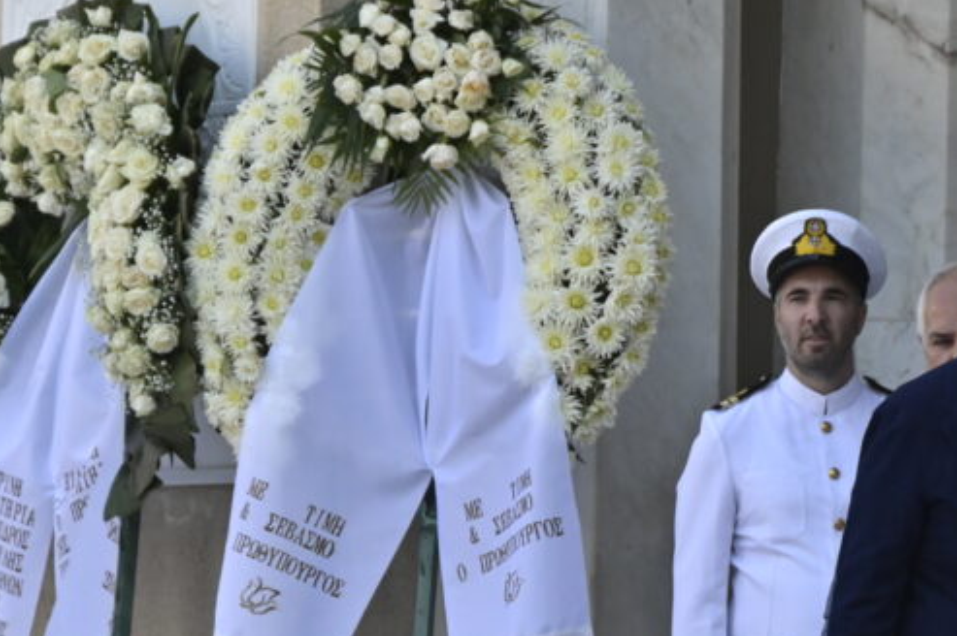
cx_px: 969
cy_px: 460
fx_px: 10679
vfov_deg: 3.4
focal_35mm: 402
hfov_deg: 5.1
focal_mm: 165
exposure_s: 1/1250
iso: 2000
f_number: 8
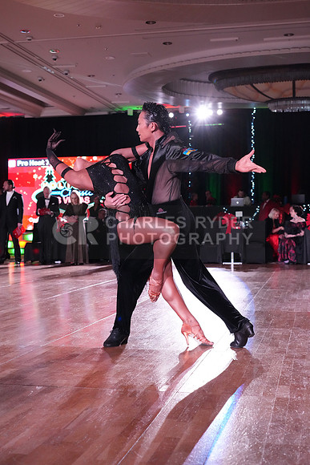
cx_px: 155
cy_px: 232
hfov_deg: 26.5
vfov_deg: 38.9
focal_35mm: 51
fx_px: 658
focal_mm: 51
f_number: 5
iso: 6400
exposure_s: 1/320
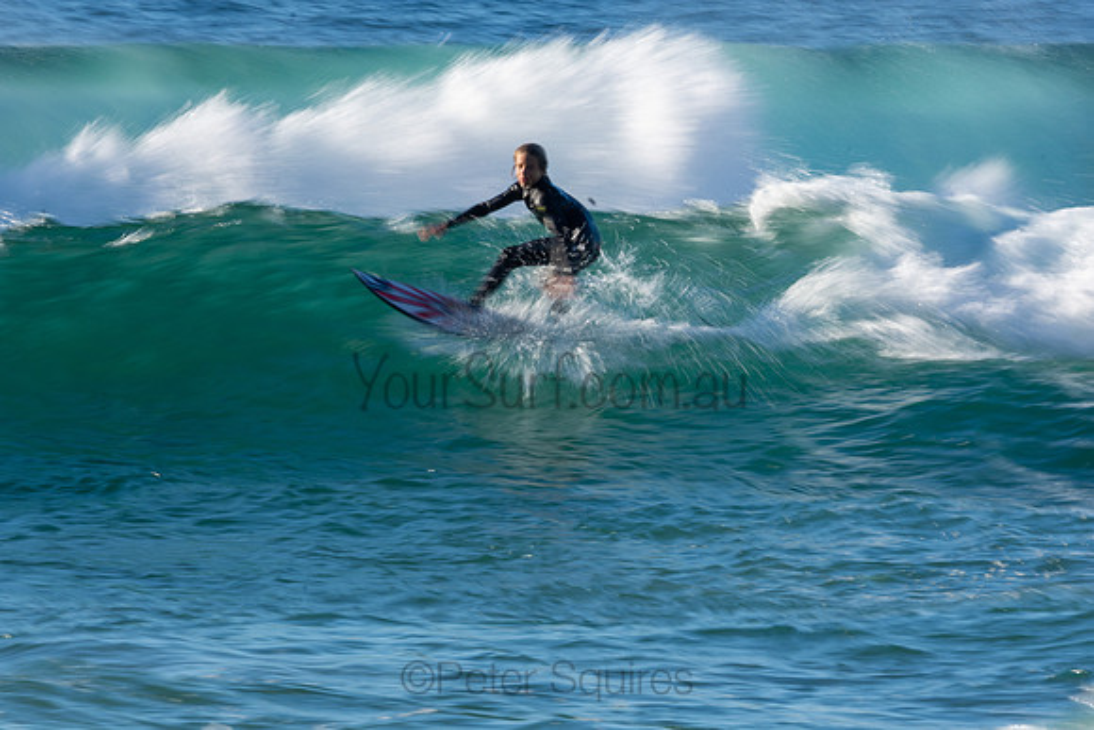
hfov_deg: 3.5
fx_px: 17781
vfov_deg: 2.4
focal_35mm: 585
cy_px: 365
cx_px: 547
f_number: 22
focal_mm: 390
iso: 100
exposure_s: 1/25
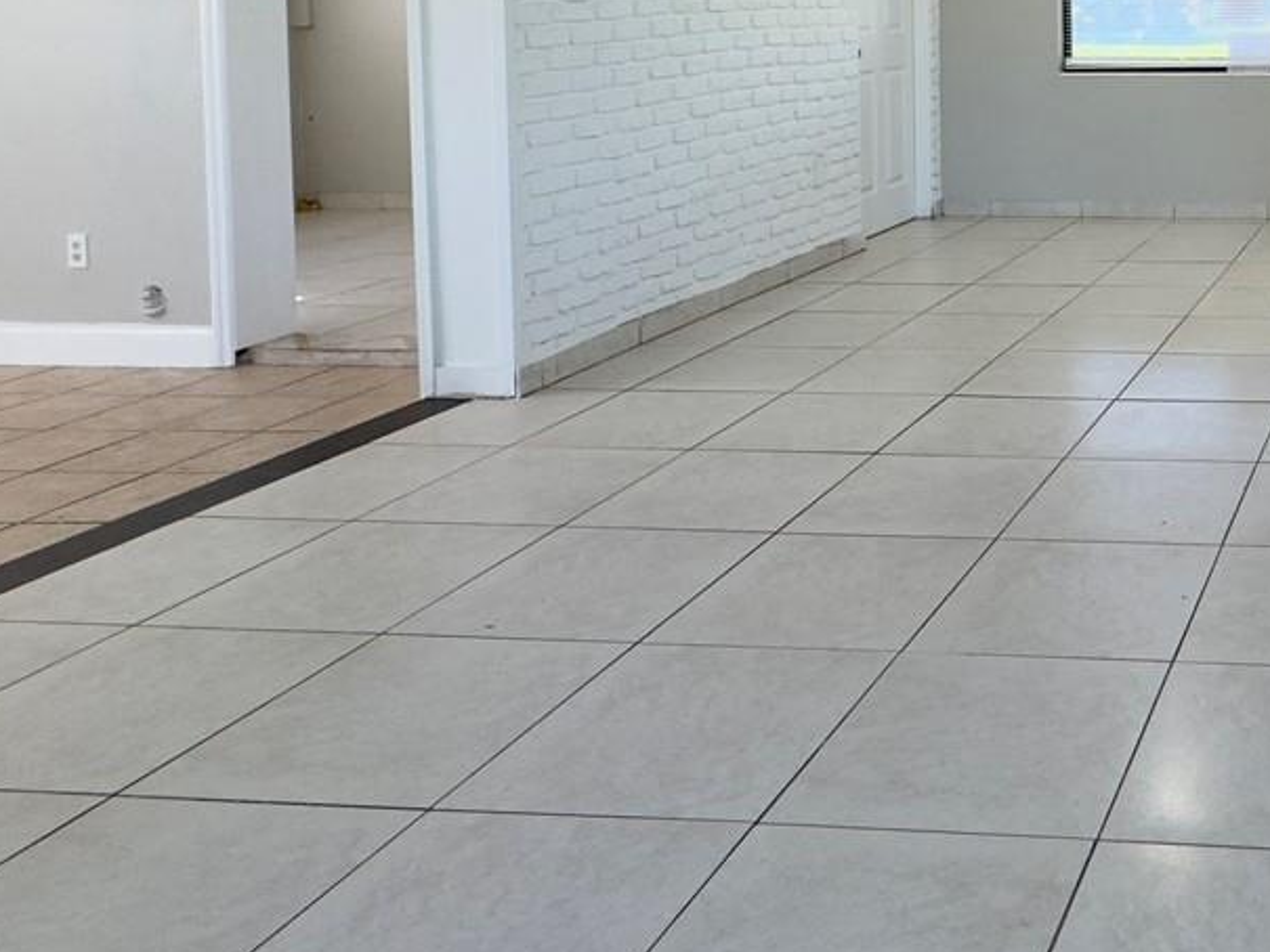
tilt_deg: -2.3
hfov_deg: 41.2
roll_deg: -0.1
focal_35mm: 37
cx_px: 1364
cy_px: 40
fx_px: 1358
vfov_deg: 35.6
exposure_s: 1/120
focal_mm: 2.22
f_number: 2.2
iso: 100
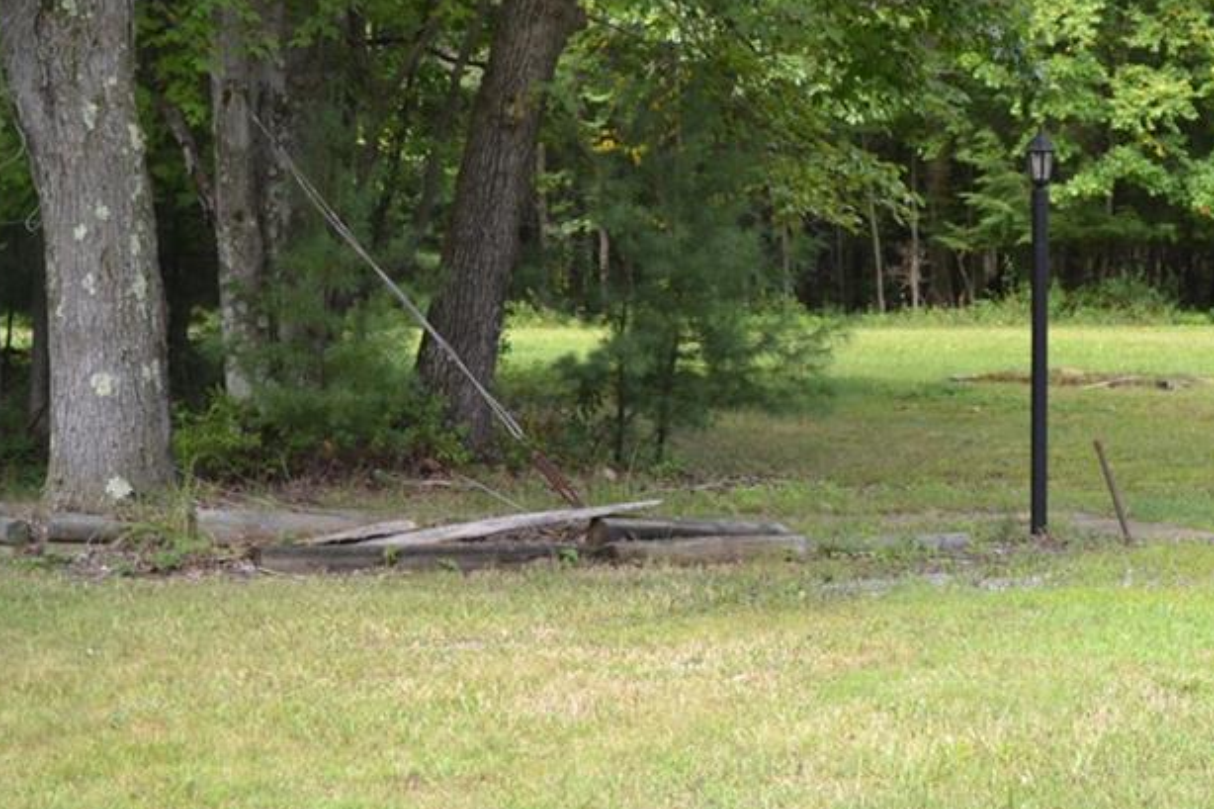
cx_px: 957
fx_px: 3371
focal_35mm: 100
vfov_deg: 13.6
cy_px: 184
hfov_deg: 20.2
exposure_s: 1/125
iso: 200
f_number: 5.3
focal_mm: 40
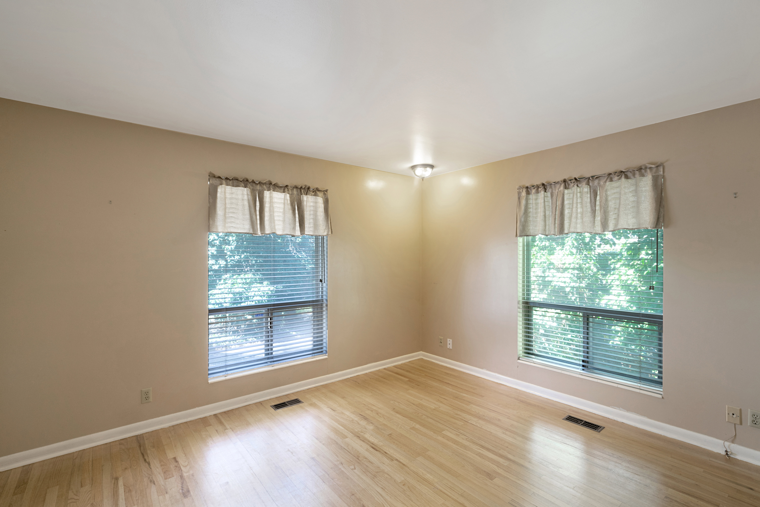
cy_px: 254
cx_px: 380
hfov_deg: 96.7
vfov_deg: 73.8
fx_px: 338
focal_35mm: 16
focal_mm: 16
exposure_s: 1/1.25
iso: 320
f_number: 9
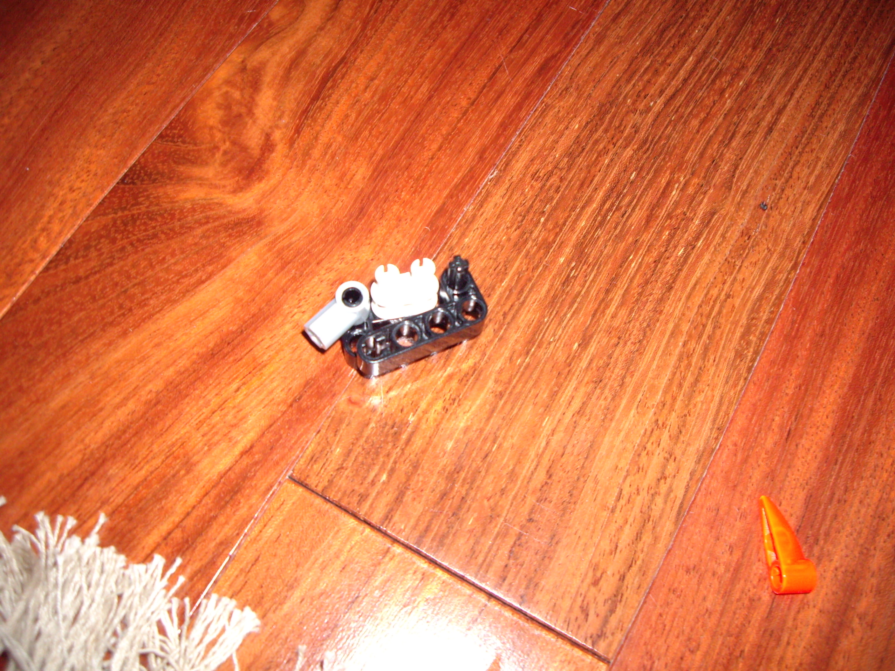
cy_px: 336
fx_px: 982
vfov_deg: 37.7
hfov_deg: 49.0
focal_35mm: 38
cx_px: 448
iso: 200
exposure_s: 1/40
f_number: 2.7
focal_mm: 6.2
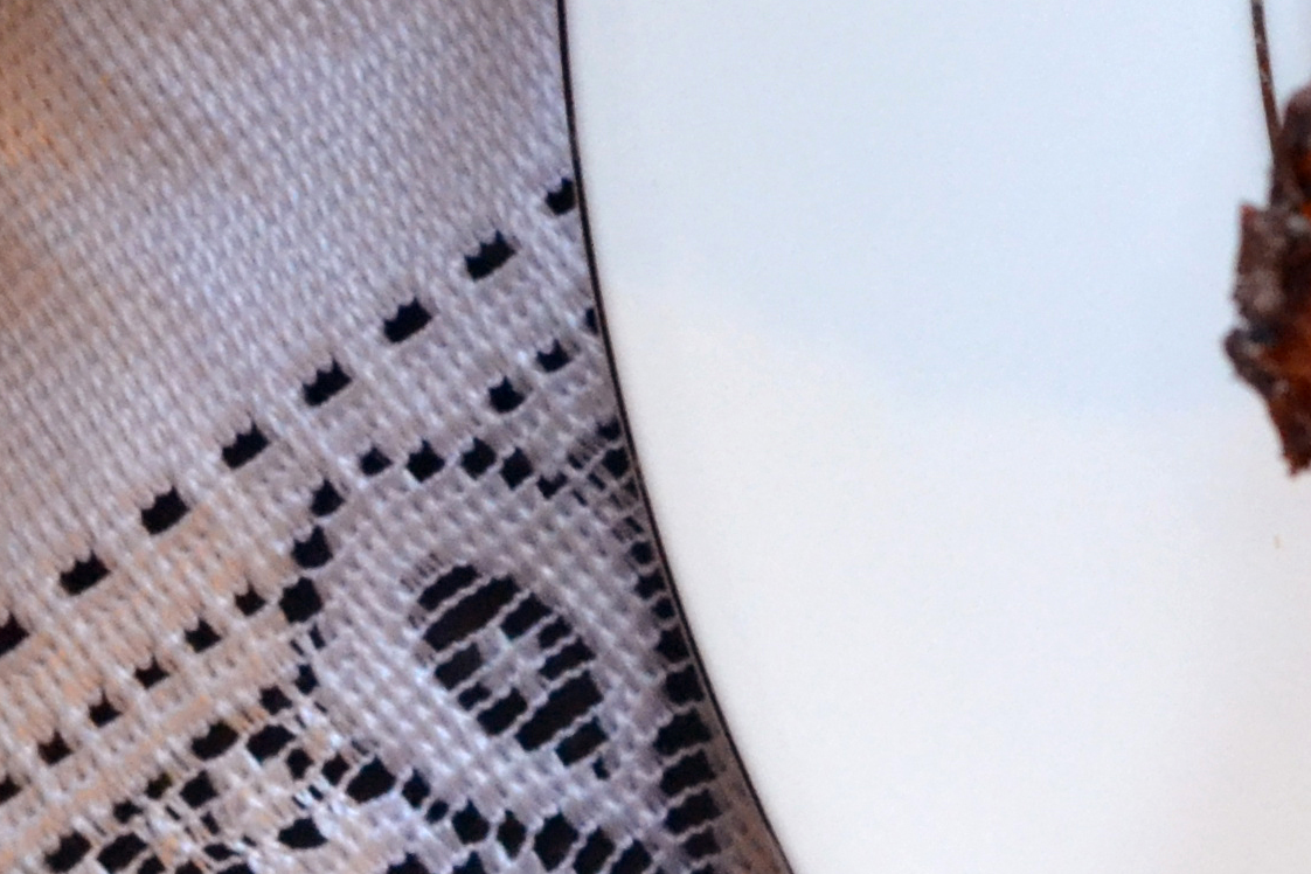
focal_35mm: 308
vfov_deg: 4.4
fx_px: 11215
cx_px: 1658
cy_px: -233
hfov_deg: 6.6
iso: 2500
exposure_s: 1/30
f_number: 5
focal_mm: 50
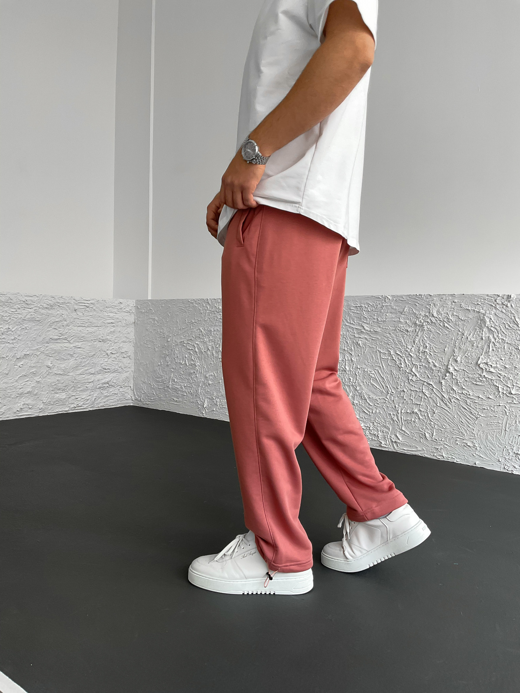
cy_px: 346
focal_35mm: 29
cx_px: 260
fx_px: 581
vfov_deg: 61.7
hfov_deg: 48.2
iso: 32
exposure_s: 1/120
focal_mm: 3
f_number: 1.8
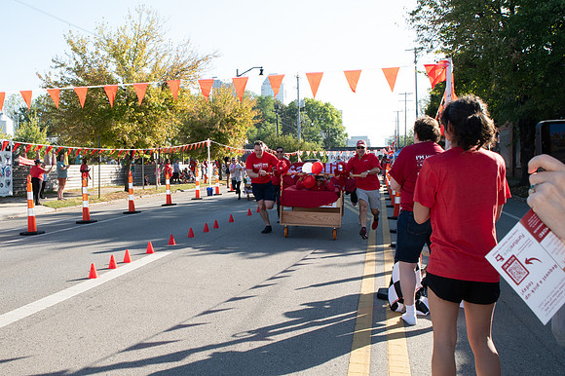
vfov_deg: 37.9
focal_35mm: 35
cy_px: 195
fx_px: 548
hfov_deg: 53.2
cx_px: 178
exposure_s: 1/200
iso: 500
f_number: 11
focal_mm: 24
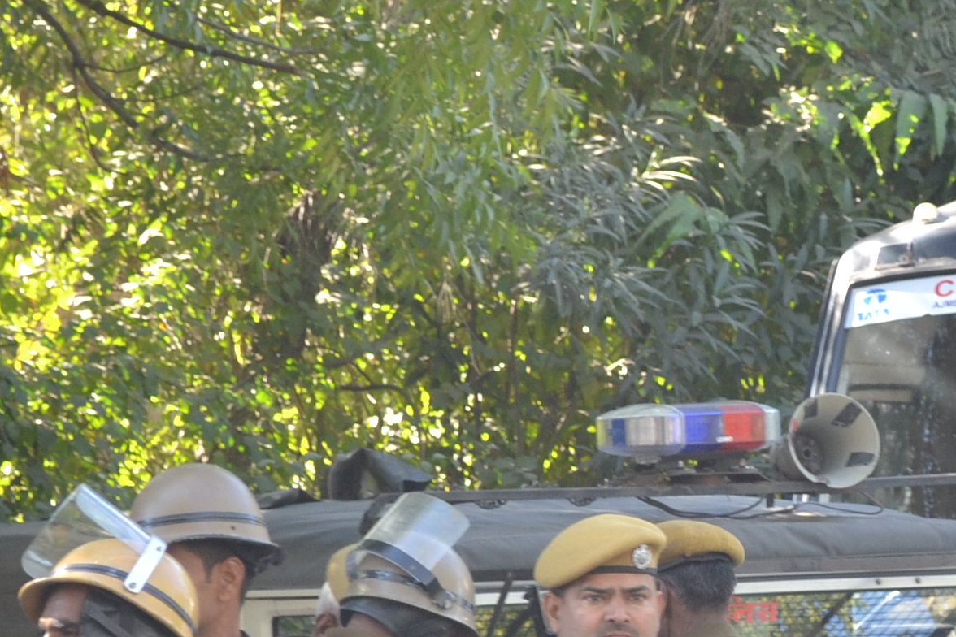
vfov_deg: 5.6
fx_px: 6438
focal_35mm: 242
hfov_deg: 8.4
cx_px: 976
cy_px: 781
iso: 400
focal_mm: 55
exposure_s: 1/60
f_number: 5.6
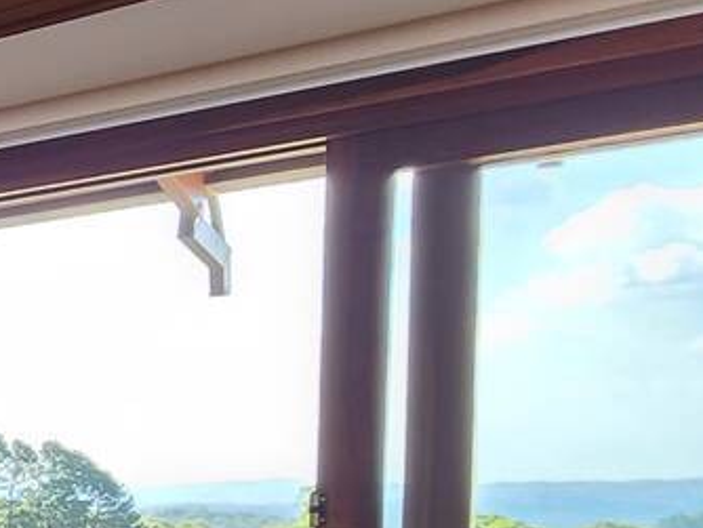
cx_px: -785
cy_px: 557
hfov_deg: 18.0
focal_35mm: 56
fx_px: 1138
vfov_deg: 24.6
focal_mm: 2.2
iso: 50
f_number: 2.2
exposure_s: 1/60
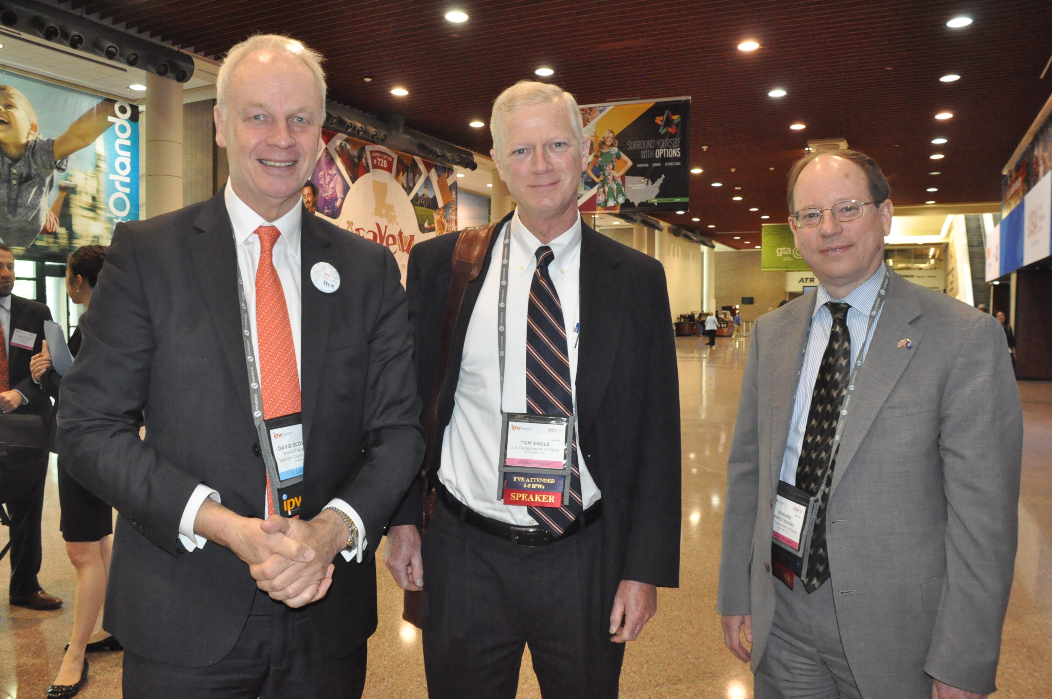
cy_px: 350
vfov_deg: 43.5
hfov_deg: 62.0
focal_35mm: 30
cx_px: 526
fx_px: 876
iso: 3200
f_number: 5.6
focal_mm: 20
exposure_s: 1/60
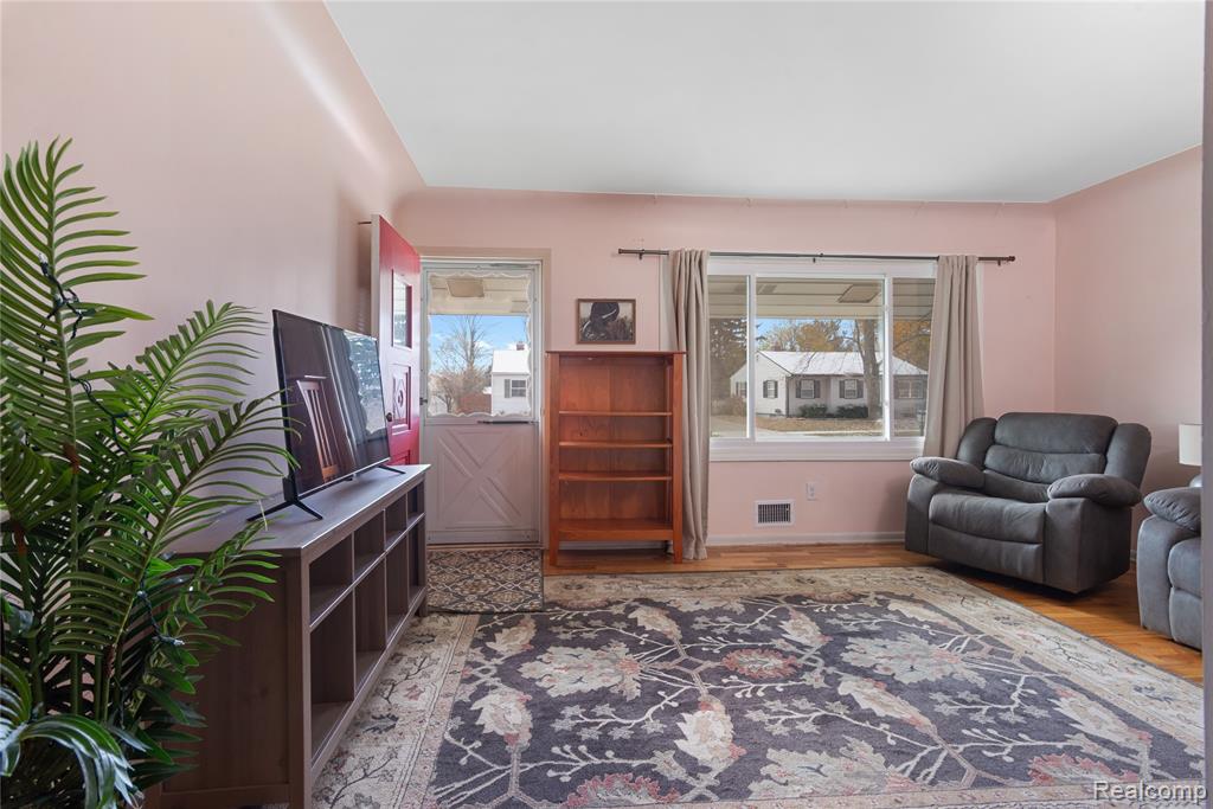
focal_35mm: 17
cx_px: 606
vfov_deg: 70.5
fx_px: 573
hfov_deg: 93.3
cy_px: 404
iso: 320
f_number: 9
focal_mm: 17
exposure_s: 1/8
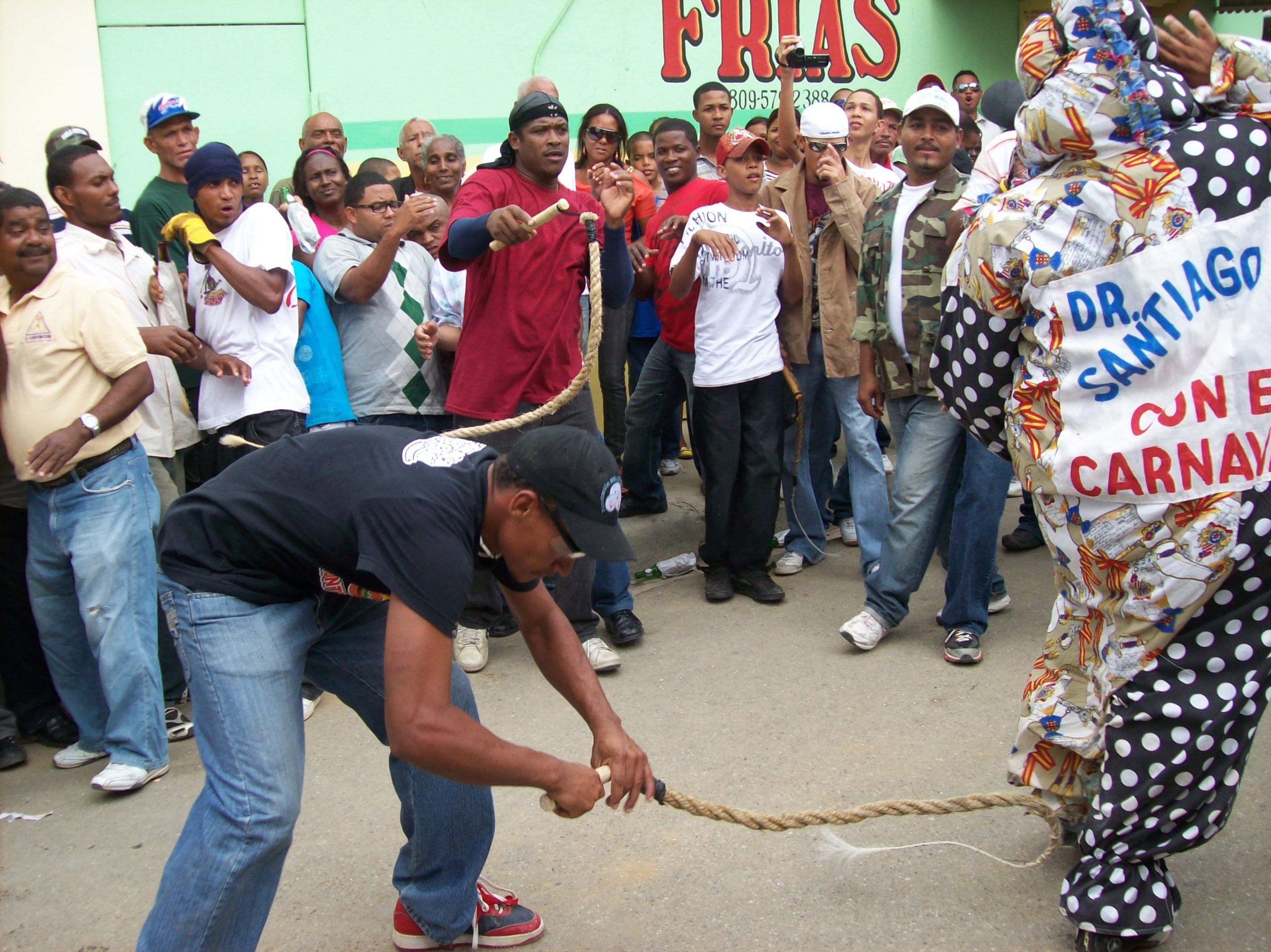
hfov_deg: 51.4
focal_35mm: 36
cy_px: 476
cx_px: 636
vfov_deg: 39.6
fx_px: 1321
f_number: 2.7
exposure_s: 1/368
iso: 80
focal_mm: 6
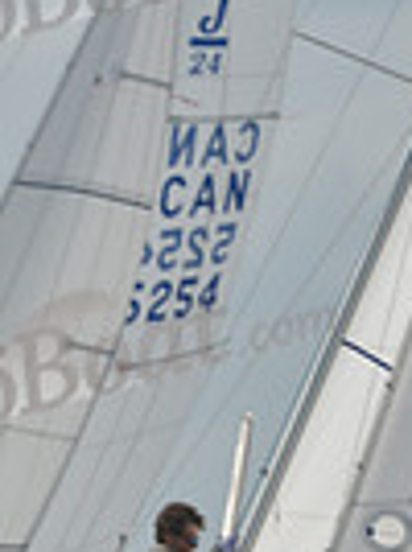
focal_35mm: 1420
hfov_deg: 1.0
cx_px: -453
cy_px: 649
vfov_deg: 1.4
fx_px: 22607
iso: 280
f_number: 9
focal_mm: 340
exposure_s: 1/1250
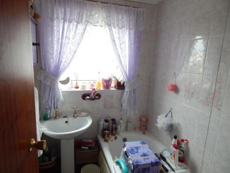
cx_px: 115
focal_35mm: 23
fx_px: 153
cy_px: 86
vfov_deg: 58.9
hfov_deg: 73.9
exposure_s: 1/40
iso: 125
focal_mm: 4
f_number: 3
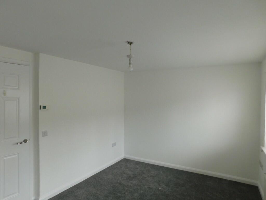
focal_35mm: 23
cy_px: 100
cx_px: 133
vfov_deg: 58.9
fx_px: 177
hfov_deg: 73.9
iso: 125
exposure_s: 1/100
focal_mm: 4
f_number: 3
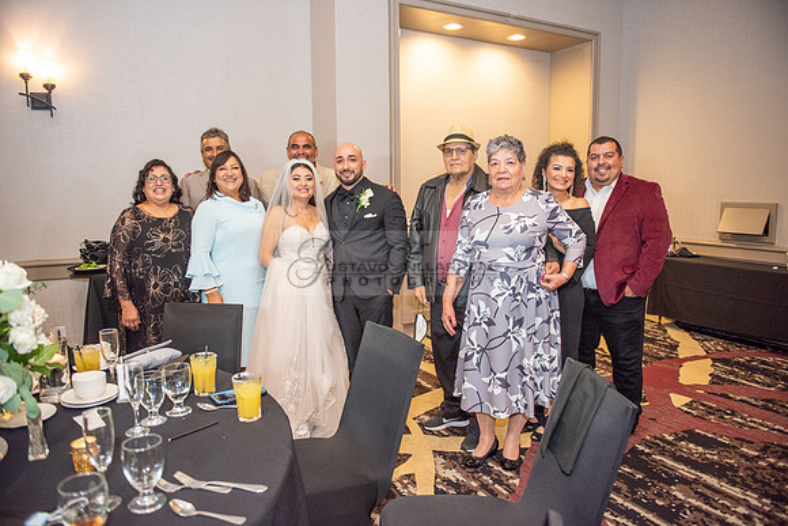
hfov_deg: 73.7
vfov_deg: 53.2
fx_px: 525
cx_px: 394
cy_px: 263
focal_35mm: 24
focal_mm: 24
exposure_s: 1/200
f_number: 2.8
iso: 1600
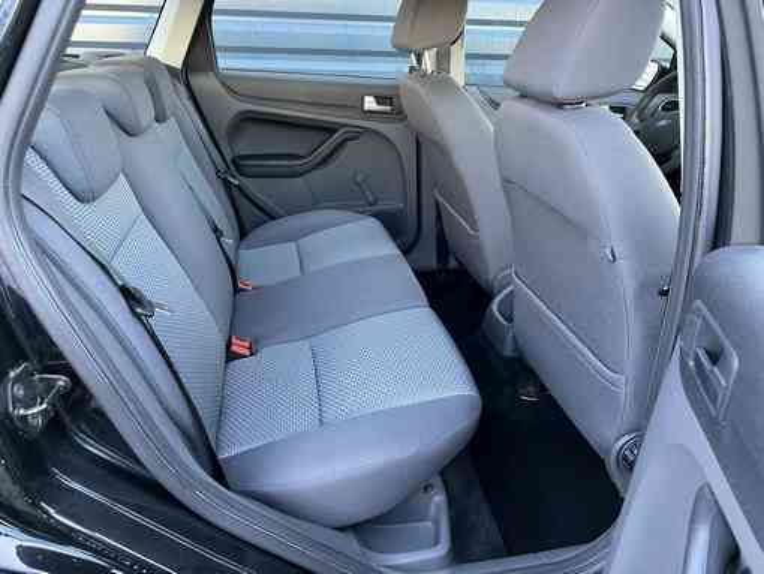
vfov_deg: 53.1
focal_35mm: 26
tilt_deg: -25.3
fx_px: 574
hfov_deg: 67.3
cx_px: 382
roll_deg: -1.7
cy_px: 287
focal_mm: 5.7
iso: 125
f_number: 1.5
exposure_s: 1/77
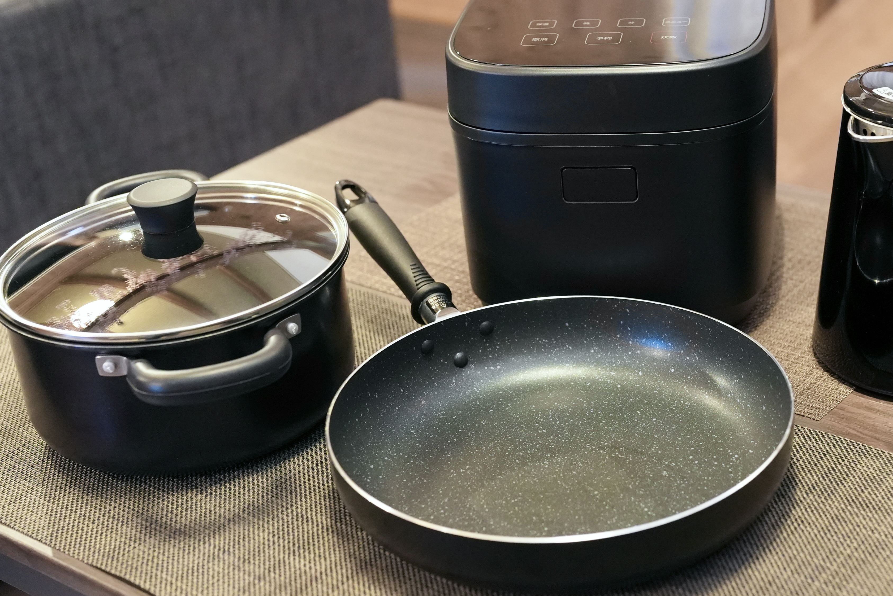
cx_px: 549
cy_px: 269
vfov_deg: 21.6
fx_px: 1564
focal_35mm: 63
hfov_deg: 31.8
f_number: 3.5
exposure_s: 1/60
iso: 10000
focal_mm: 50
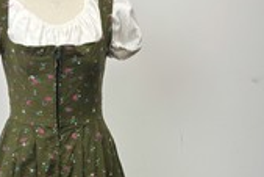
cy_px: 229
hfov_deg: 30.8
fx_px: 470
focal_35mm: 64
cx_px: 61
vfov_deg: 19.6
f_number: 1.6
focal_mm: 5.96
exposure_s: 1/153
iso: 40
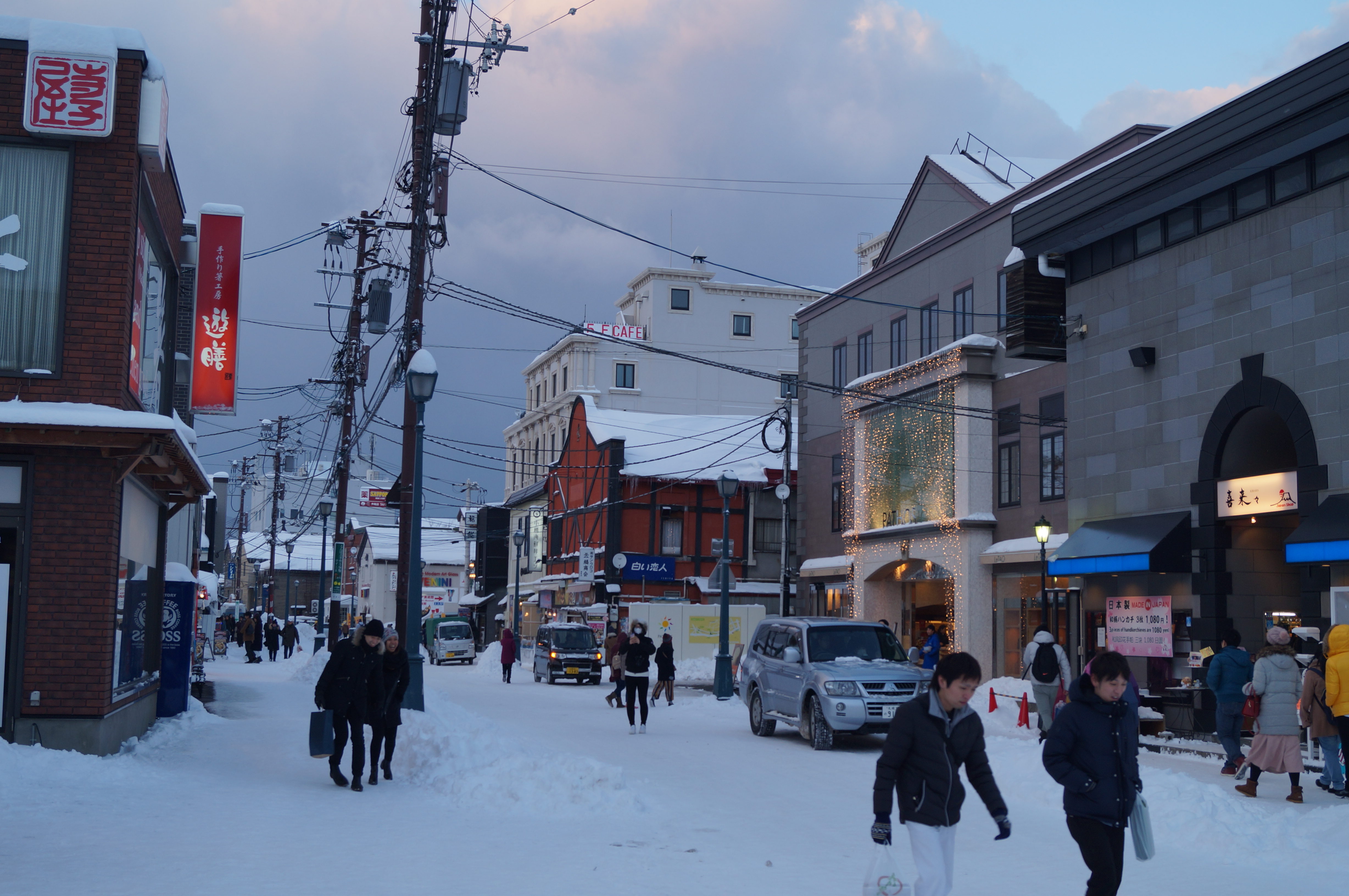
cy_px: 448
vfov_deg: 31.8
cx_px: 674
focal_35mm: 42
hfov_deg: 46.4
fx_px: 1572
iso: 100
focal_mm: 28
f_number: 5
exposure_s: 1/80
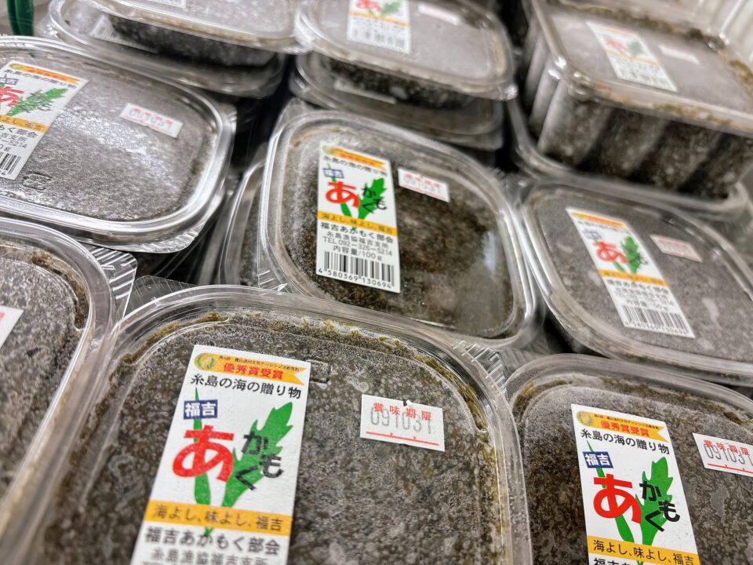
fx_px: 566
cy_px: 282
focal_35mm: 26
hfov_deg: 67.3
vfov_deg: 53.1
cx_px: 376
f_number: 1.6
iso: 80
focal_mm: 5.96
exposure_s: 1/60
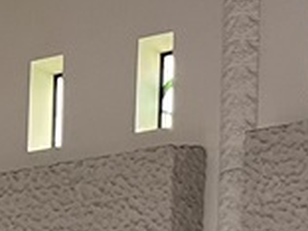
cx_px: 559
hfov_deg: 11.0
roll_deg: -2.0
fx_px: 1486
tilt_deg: +2.1
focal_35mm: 167
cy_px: 640
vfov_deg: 7.9
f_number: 1.6
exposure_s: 1/60
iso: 160
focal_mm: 5.1
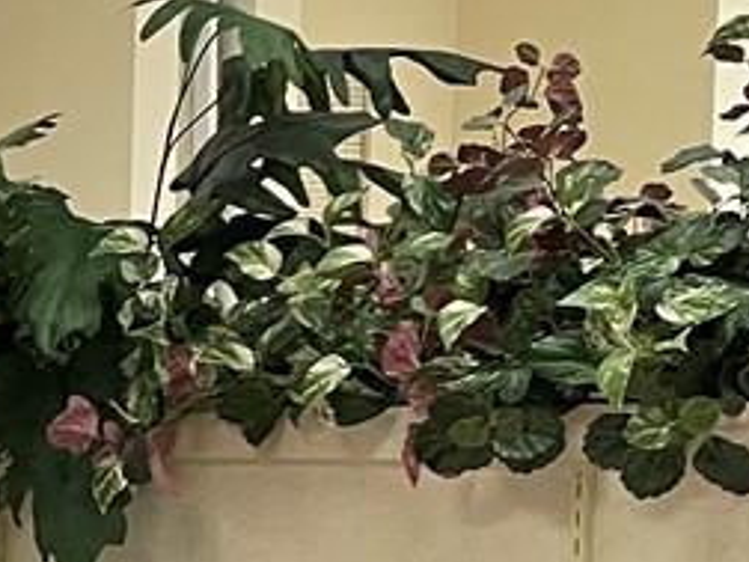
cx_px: -1037
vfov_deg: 8.8
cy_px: 824
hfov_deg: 10.4
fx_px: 3570
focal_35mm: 165
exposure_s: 1/60
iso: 160
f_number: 1.6
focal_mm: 4.2
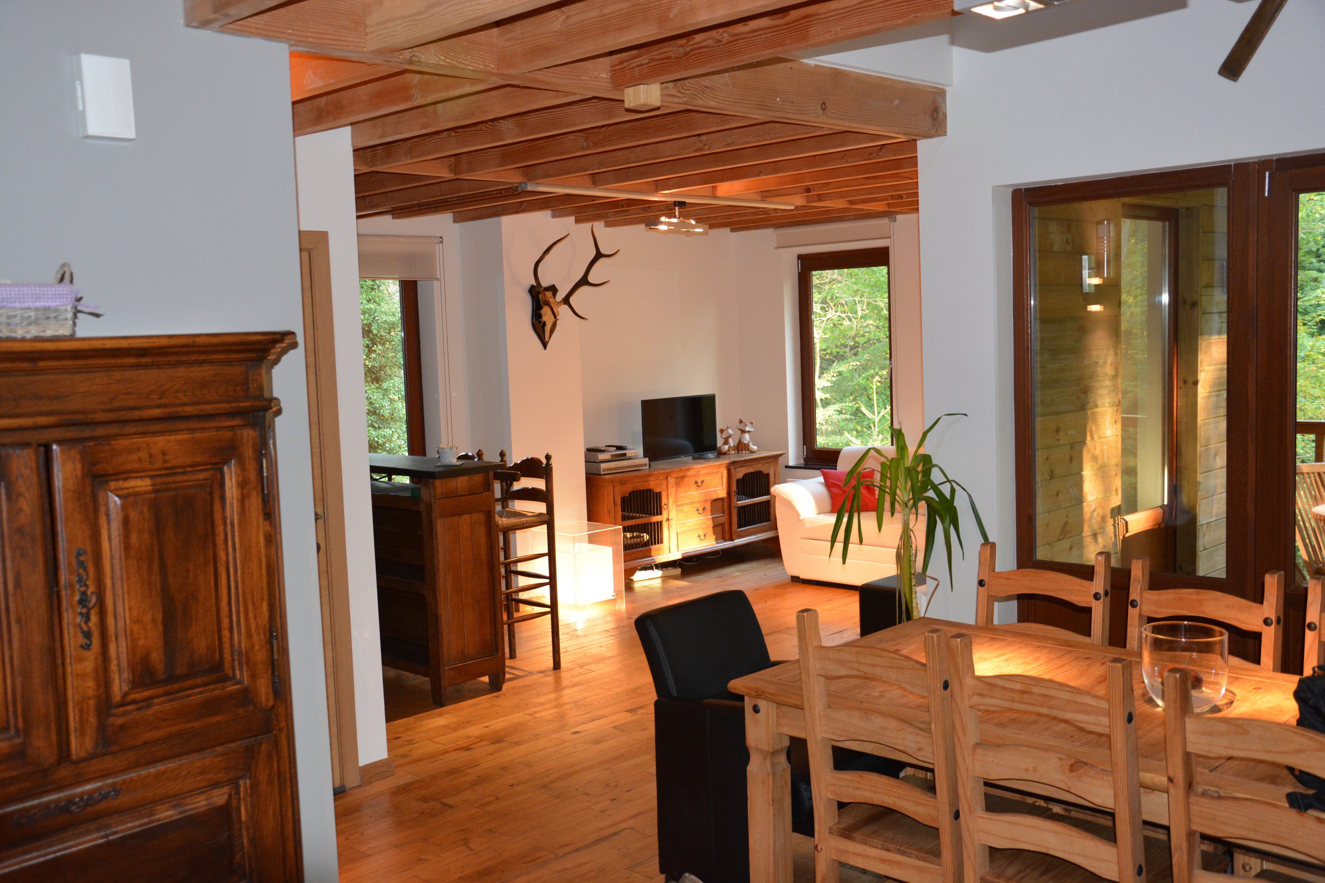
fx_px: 1325
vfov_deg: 36.9
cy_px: 442
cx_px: 662
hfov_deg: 53.1
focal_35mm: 36
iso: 1600
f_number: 3.8
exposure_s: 1/60
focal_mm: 24
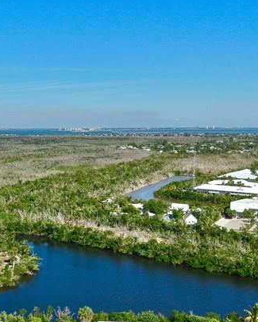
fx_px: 563
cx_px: 21
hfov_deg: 25.0
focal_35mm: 59
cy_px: 206
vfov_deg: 31.8
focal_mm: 8.67
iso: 100
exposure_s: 1/1000
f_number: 1.8
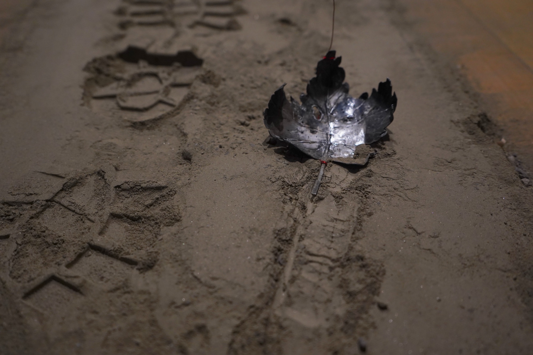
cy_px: 178
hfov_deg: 65.5
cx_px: 266
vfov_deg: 46.4
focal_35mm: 28
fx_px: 414
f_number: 4.5
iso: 2500
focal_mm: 28
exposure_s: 1/500
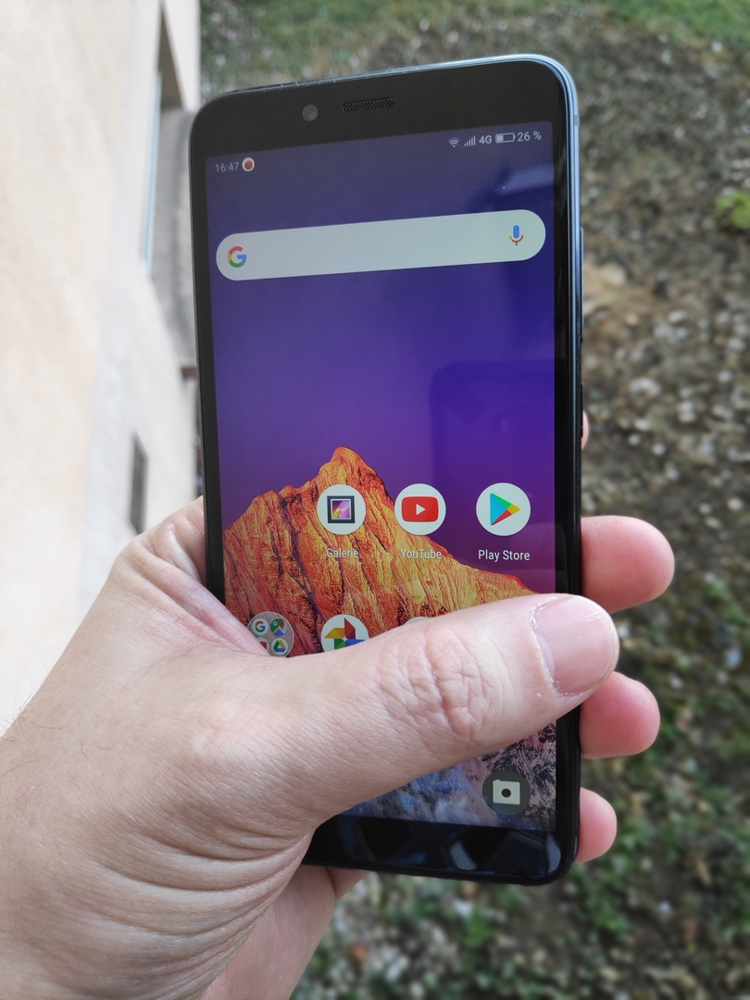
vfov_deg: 81.7
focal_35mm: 20
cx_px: 375
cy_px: 500
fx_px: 578
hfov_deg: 66.0
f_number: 1.9
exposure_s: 1/100
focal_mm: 3.94
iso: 131
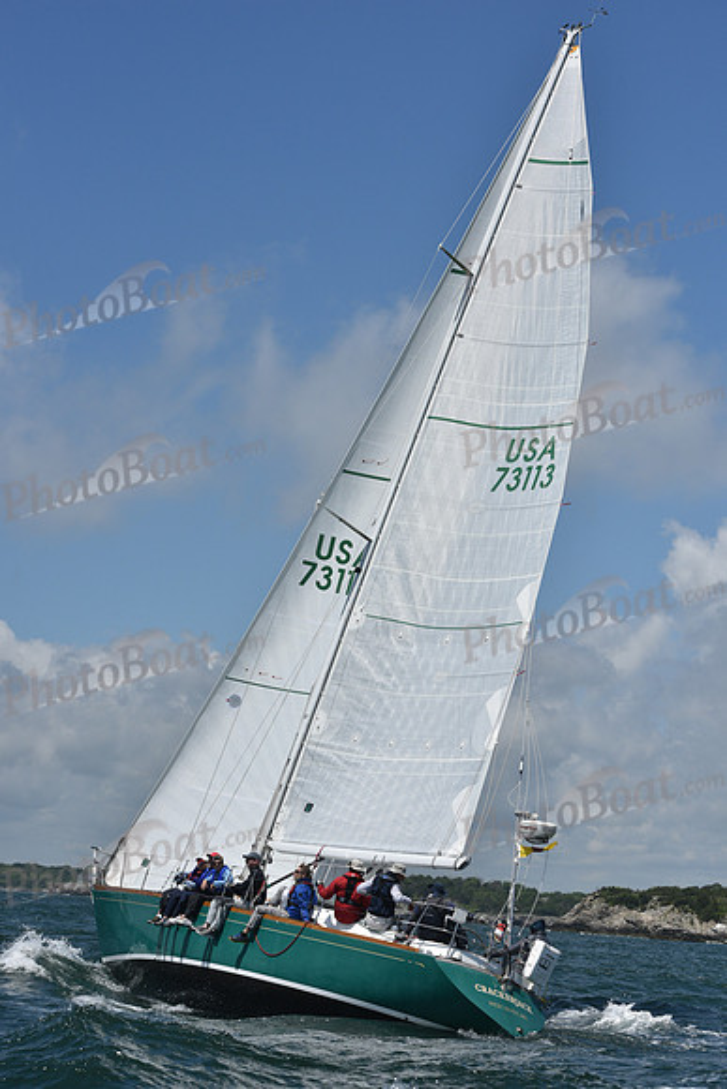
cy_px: 544
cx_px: 364
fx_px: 2119
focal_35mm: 70
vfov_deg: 28.8
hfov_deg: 19.5
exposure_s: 1/1250
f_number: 10
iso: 250
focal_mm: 70
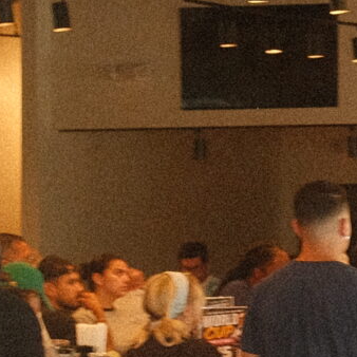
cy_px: 191
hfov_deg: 6.1
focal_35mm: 264
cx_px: 1073
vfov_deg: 6.6
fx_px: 3080
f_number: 2.8
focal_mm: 27
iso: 1250
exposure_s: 1/100
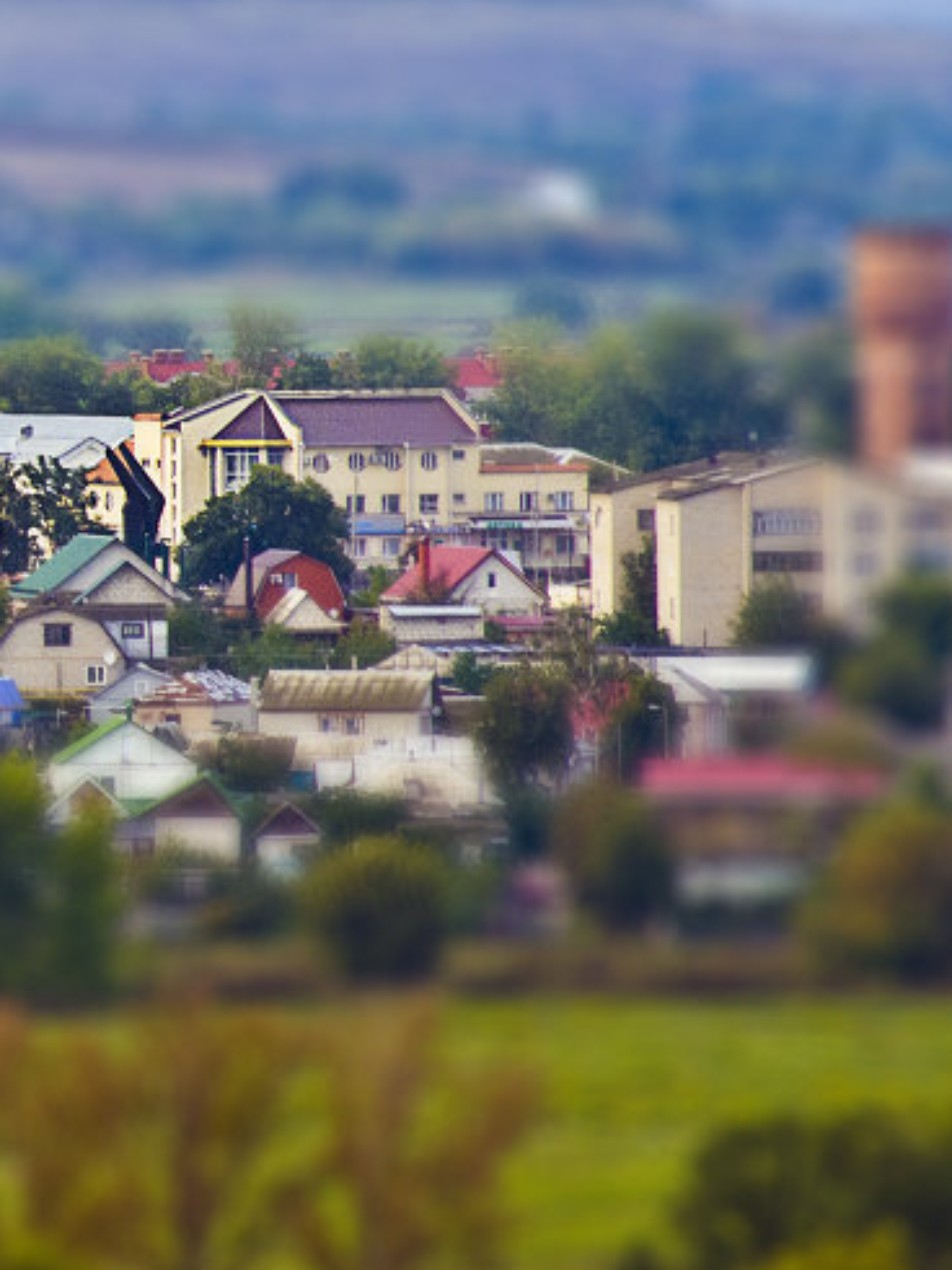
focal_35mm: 1055
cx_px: -481
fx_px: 38703
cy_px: 343
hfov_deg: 1.4
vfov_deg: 1.9
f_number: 9
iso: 800
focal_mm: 300
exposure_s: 1/125
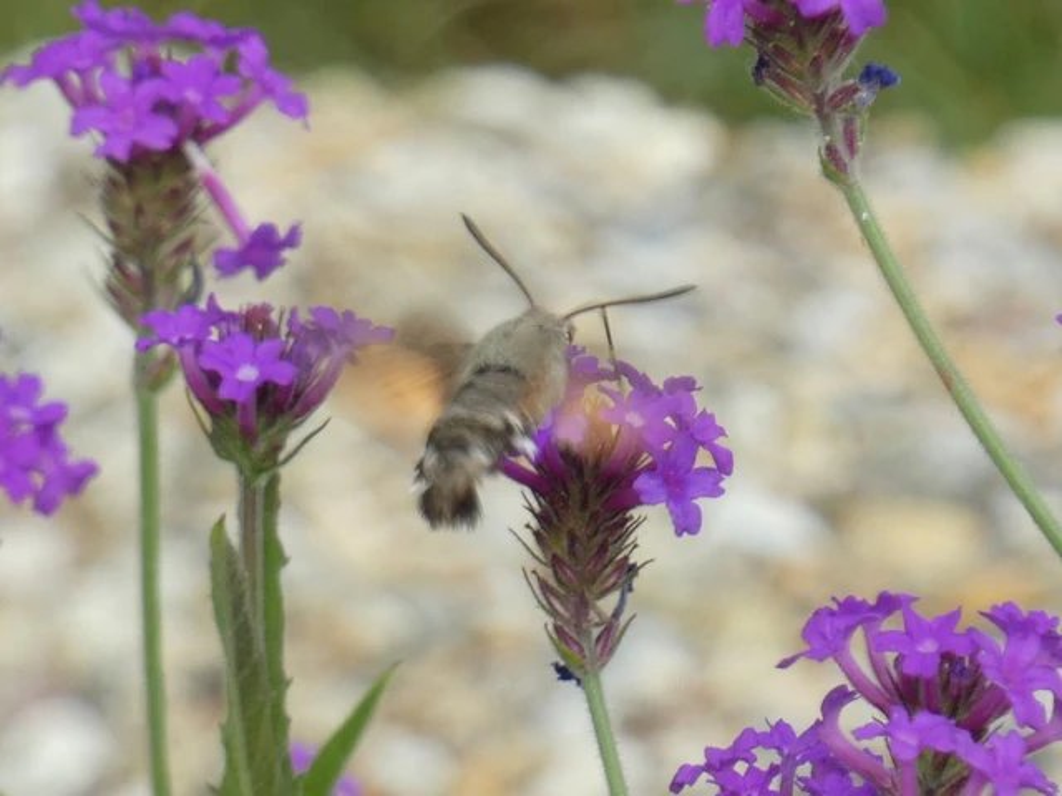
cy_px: 398
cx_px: 531
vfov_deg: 3.2
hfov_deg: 4.2
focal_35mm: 469
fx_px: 14389
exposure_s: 1/100
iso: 160
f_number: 5.6
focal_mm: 84
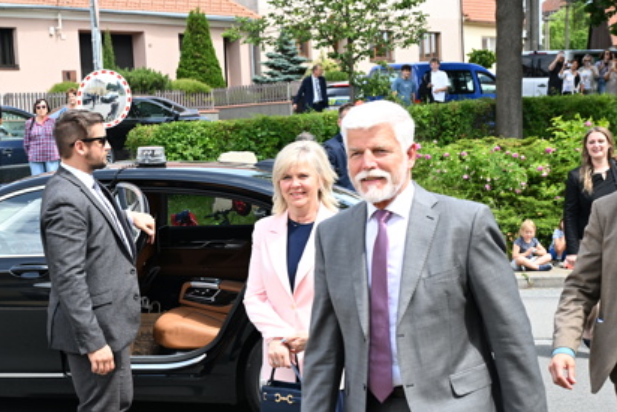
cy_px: 285
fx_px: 1149
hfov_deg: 29.8
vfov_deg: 20.2
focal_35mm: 67
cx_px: 202
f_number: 5.6
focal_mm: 40
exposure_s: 1/640
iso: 400
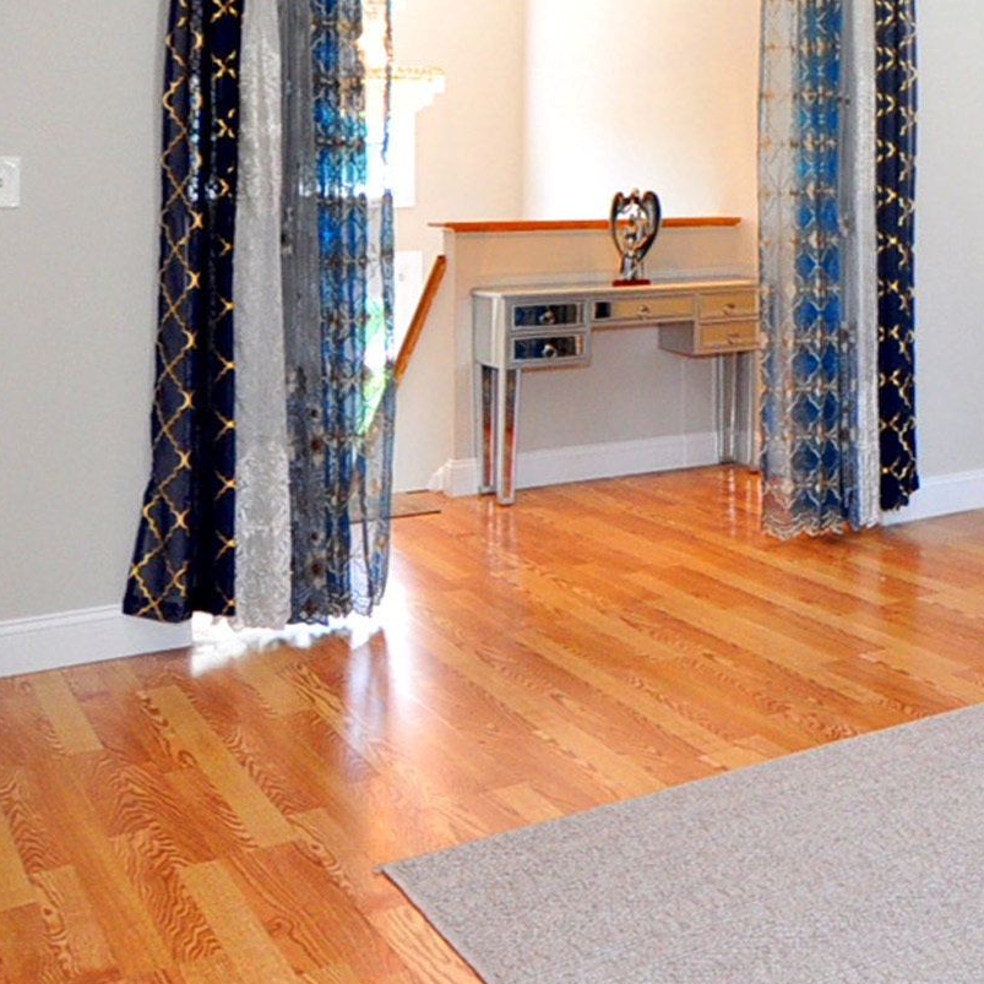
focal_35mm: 46
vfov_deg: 35.2
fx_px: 1479
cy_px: 151
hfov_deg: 29.9
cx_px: 1254
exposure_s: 1/60
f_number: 4.5
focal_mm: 10
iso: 640
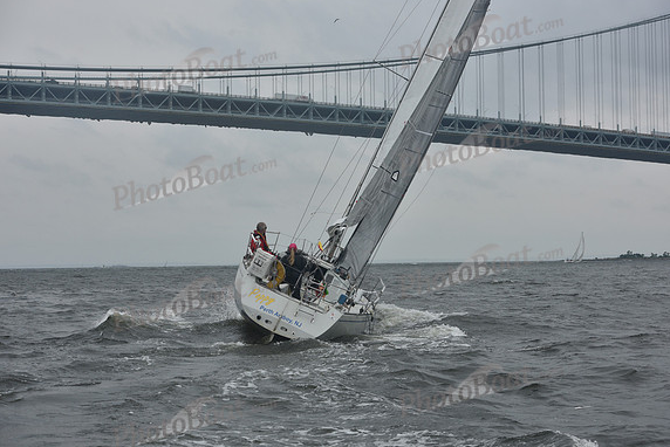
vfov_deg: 19.2
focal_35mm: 71
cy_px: 224
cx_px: 339
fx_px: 1322
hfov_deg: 28.4
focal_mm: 70
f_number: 7.1
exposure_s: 1/640
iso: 250
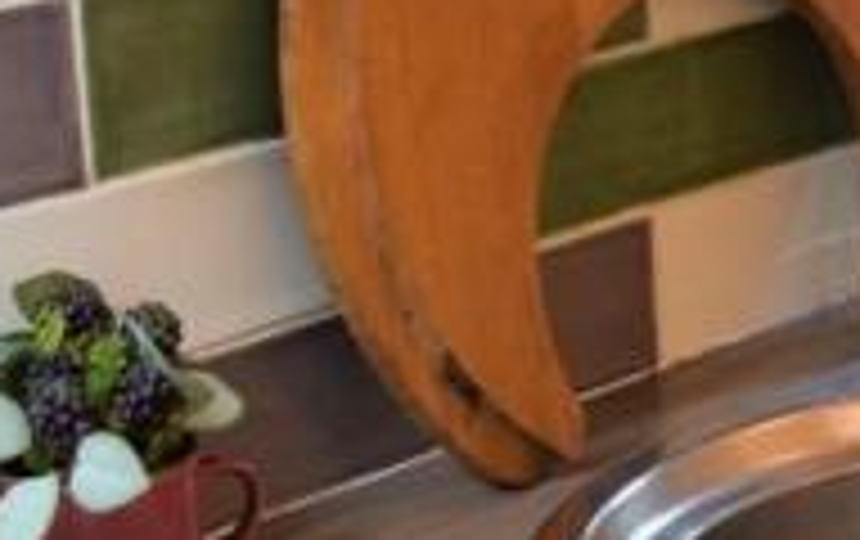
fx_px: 3192
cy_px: 142
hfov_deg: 14.8
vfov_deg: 9.7
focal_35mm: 136
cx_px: 1060
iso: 450
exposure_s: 1/60
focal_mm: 26
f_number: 4
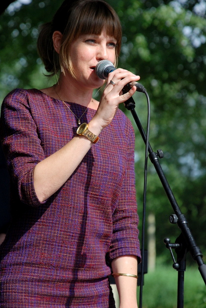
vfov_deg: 10.0
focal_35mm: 205
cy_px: 148
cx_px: 99
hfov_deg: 6.7
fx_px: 1759
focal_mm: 120
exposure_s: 1/500
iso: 320
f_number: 5.6
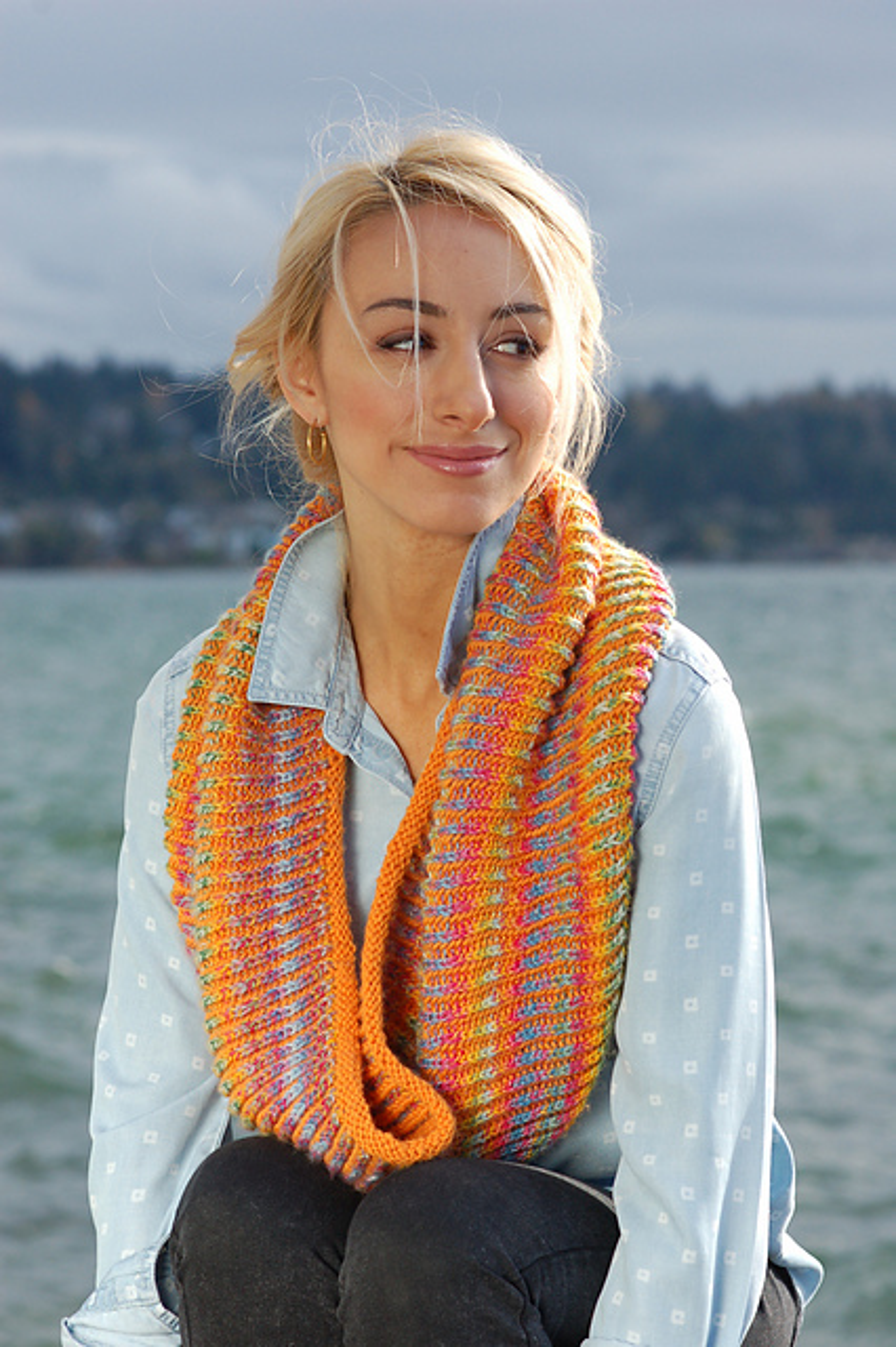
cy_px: 674
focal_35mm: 128
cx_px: 448
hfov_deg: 10.7
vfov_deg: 16.1
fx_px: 4765
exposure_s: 1/800
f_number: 7.1
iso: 400
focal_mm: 85
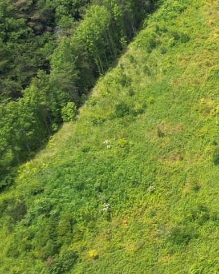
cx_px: 511
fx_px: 810
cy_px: -26
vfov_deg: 18.5
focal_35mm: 100
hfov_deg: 12.4
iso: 100
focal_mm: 6.72
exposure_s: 1/1500
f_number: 1.7
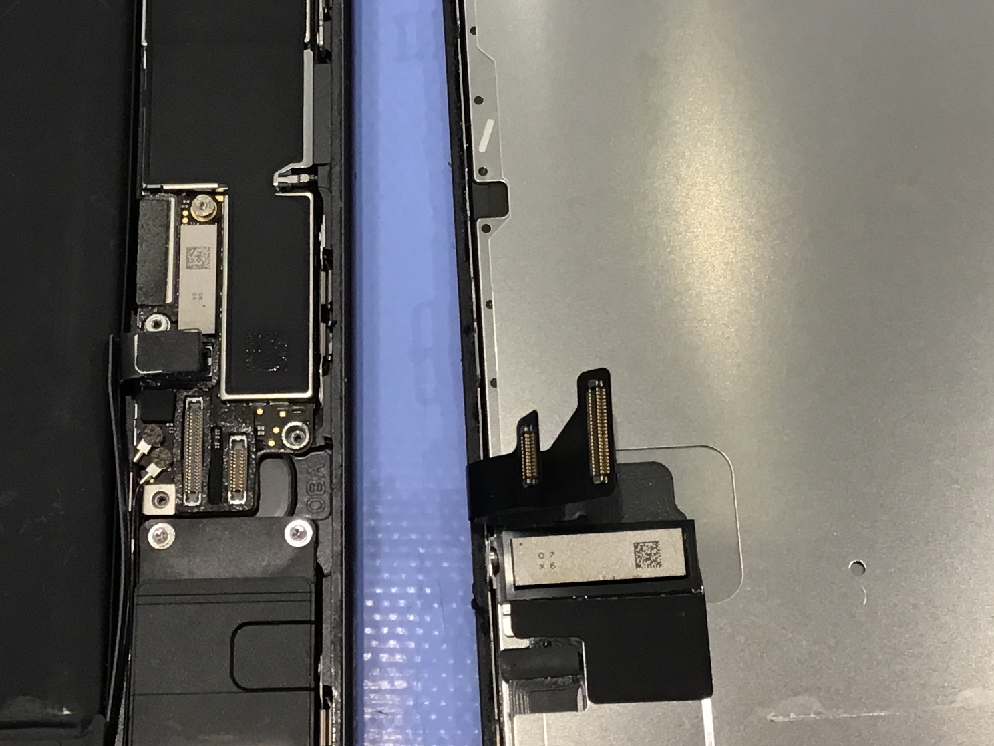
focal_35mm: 68
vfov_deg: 21.6
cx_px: 457
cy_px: 338
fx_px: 1953
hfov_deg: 28.5
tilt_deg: -72.7
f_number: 2.4
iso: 40
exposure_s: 1/30
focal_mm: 3.3
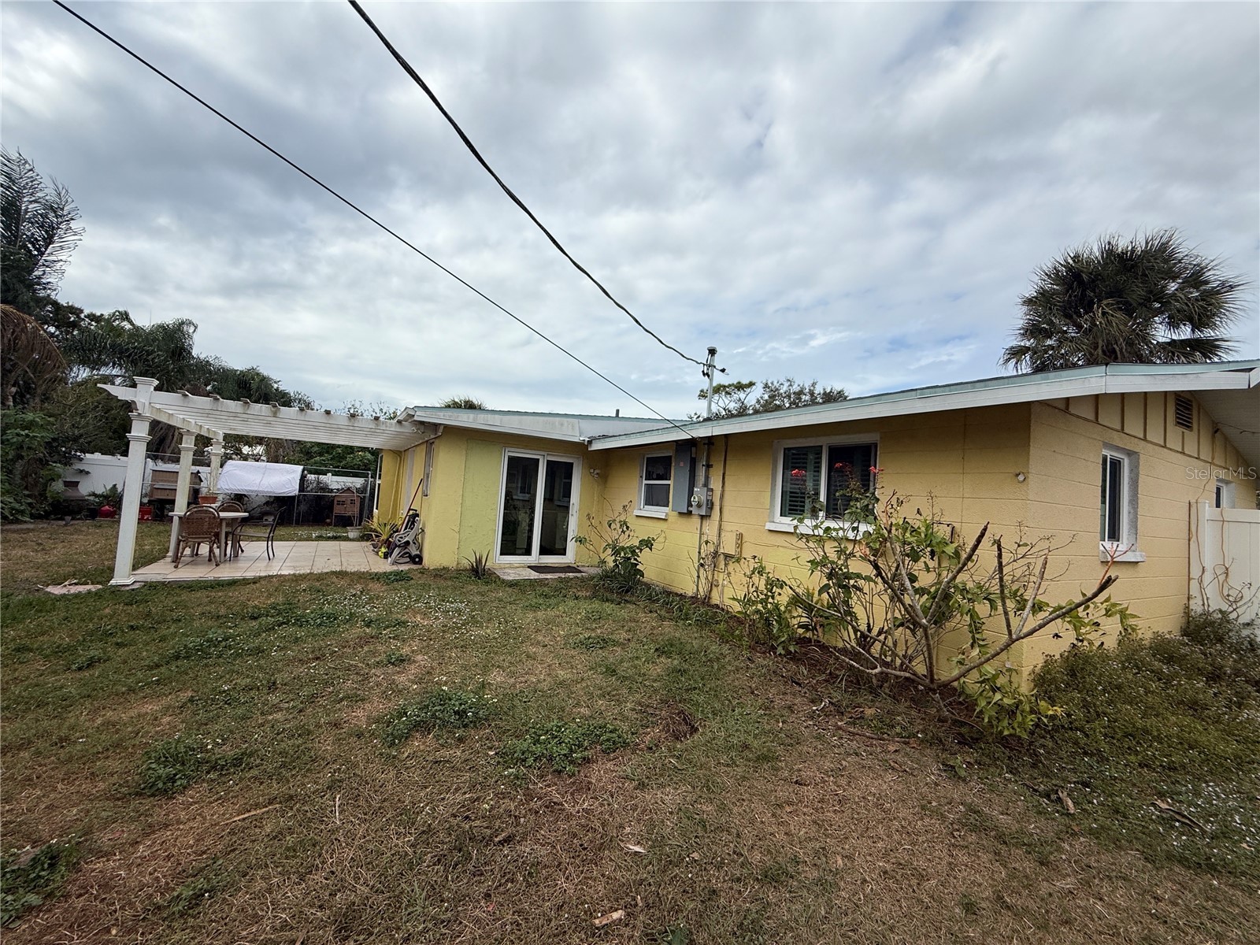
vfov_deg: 85.7
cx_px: 630
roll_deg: -4.4
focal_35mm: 14
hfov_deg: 102.1
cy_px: 472
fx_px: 510
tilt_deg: +3.4
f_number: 2.2
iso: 50
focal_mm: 2.22
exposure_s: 1/2717
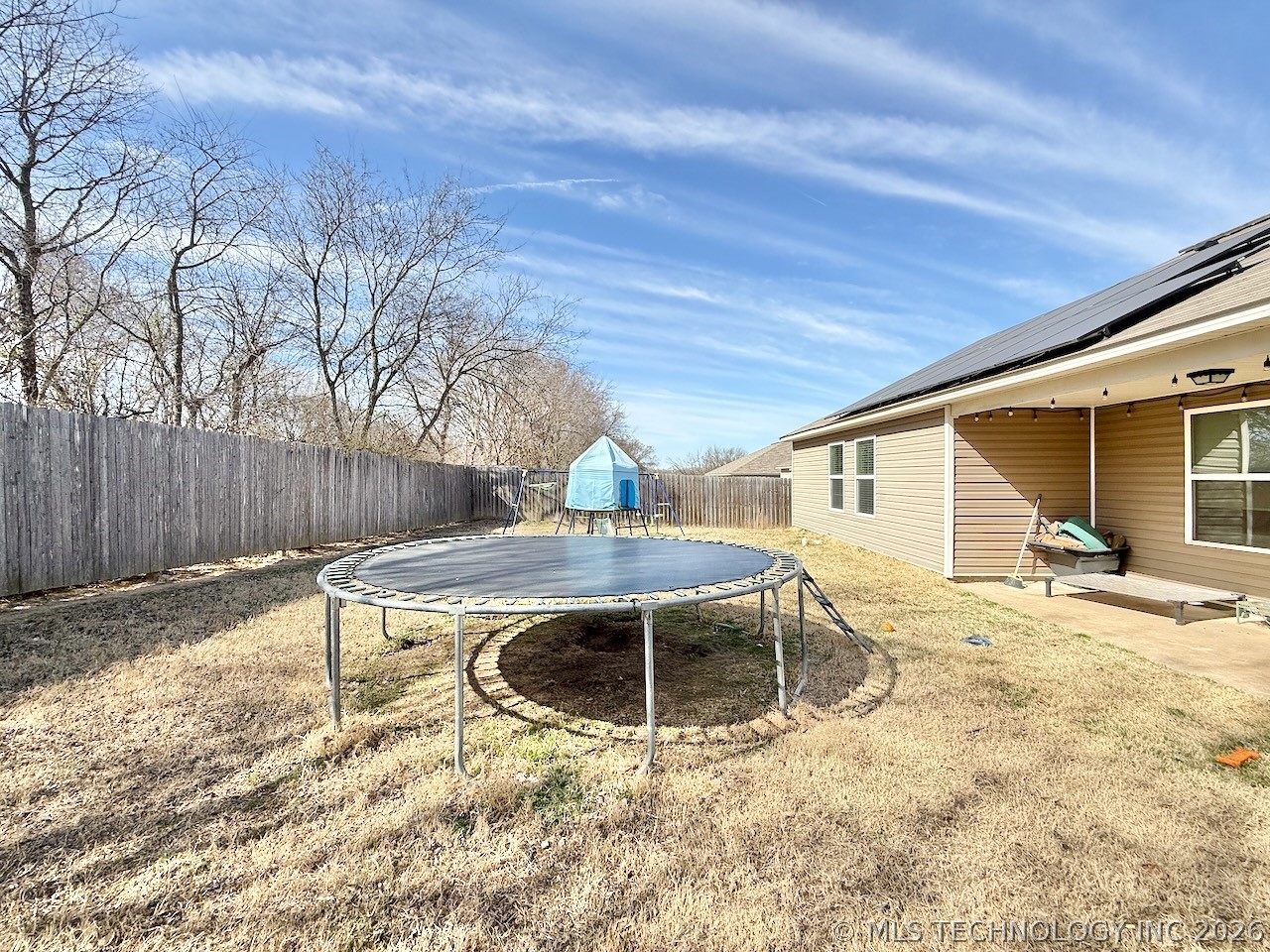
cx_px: 635
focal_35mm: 14
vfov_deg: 85.7
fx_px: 514
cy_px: 476
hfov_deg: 102.1
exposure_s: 1/864
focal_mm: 2.22
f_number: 2.2
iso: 64
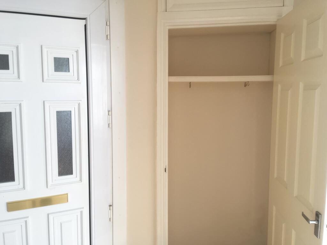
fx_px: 274
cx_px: 164
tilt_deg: -6.7
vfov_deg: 48.2
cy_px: 122
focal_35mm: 29
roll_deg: -0.2
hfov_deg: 61.7
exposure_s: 1/50
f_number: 2.2
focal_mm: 4.15
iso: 32
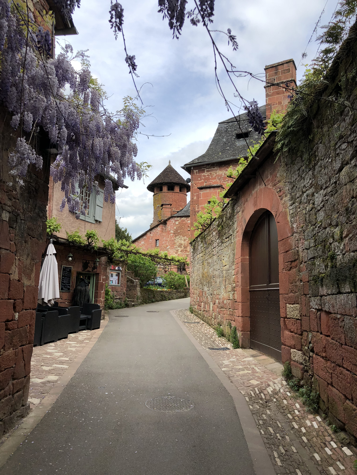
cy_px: 238
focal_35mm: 28
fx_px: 385
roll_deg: -0.2
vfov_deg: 63.4
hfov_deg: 49.7
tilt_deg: +9.2
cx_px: 178
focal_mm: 4
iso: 20
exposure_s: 1/1116
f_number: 1.8
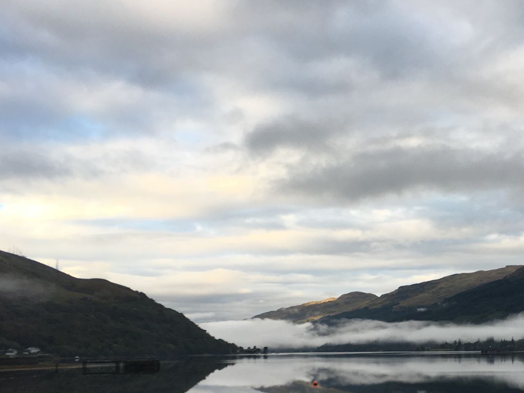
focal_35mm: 54
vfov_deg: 26.5
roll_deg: +1.2
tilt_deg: +1.2
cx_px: 449
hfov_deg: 34.0
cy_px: 322
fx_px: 817
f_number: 2.2
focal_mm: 4.15
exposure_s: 1/262
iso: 25
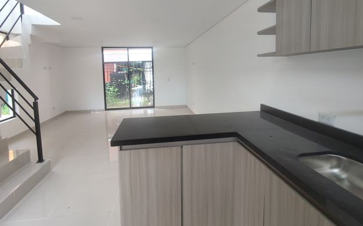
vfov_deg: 64.0
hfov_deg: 91.1
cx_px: 184
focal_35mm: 18
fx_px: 178
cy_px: 85
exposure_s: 1/120
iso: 80
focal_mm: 1.65
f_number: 2.2
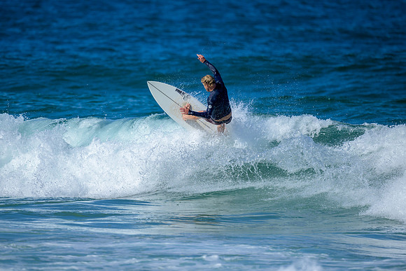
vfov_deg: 1.7
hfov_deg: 2.6
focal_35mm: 800
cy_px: 136
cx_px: 203
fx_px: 9024
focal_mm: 800
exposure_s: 1/2500
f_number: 6.3
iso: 250
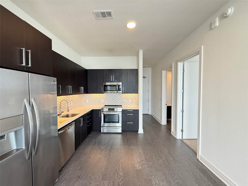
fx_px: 100
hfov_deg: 102.1
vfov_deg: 85.7
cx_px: 124
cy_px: 93
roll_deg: -0.1
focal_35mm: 14
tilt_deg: -0.7
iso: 200
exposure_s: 1/120
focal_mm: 2.22
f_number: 2.2
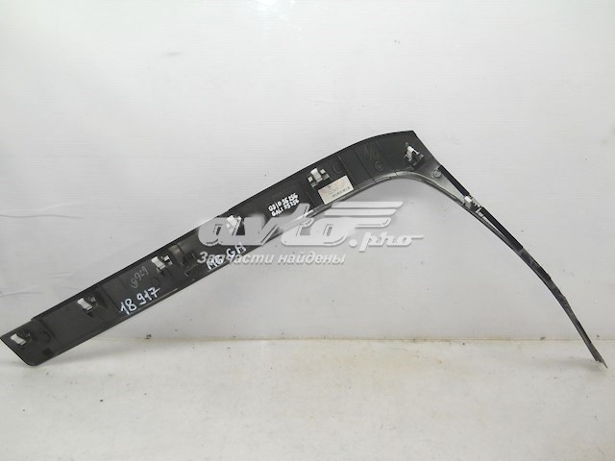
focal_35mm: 41
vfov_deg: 35.1
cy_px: 230
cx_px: 308
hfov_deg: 45.8
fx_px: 728
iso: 80
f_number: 3.1
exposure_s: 1/30
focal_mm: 6.72
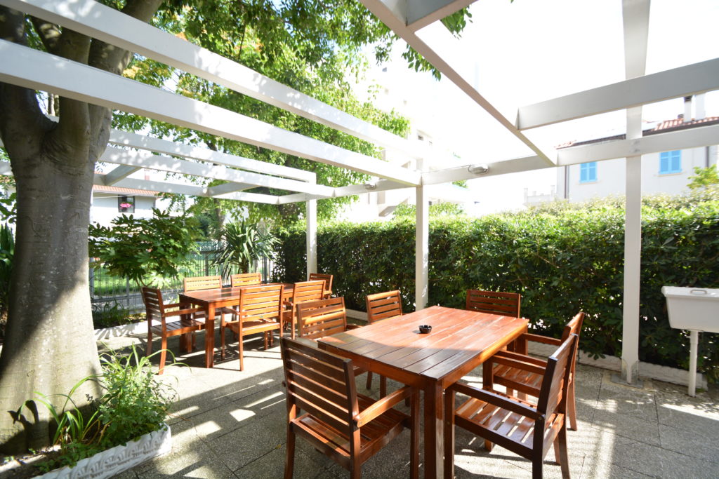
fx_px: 300
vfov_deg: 77.3
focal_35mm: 15
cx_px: 360
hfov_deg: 100.4
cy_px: 240
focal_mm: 10
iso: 125
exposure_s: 1/125
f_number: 5
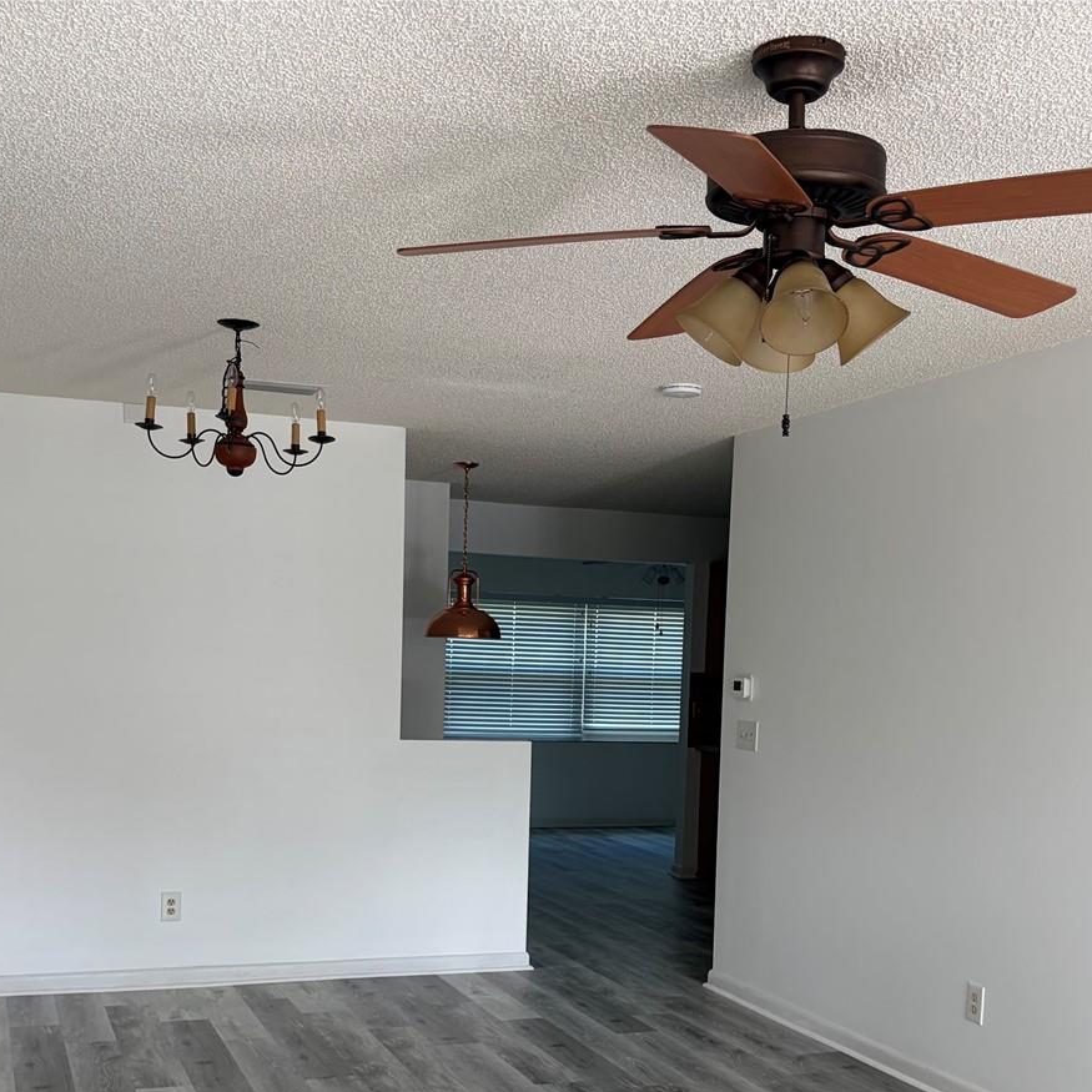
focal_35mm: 42
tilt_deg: -3.5
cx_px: 543
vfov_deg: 39.4
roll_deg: -1.2
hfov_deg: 40.0
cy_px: 748
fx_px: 1499
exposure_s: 1/121
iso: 64
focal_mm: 5.96
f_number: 1.6
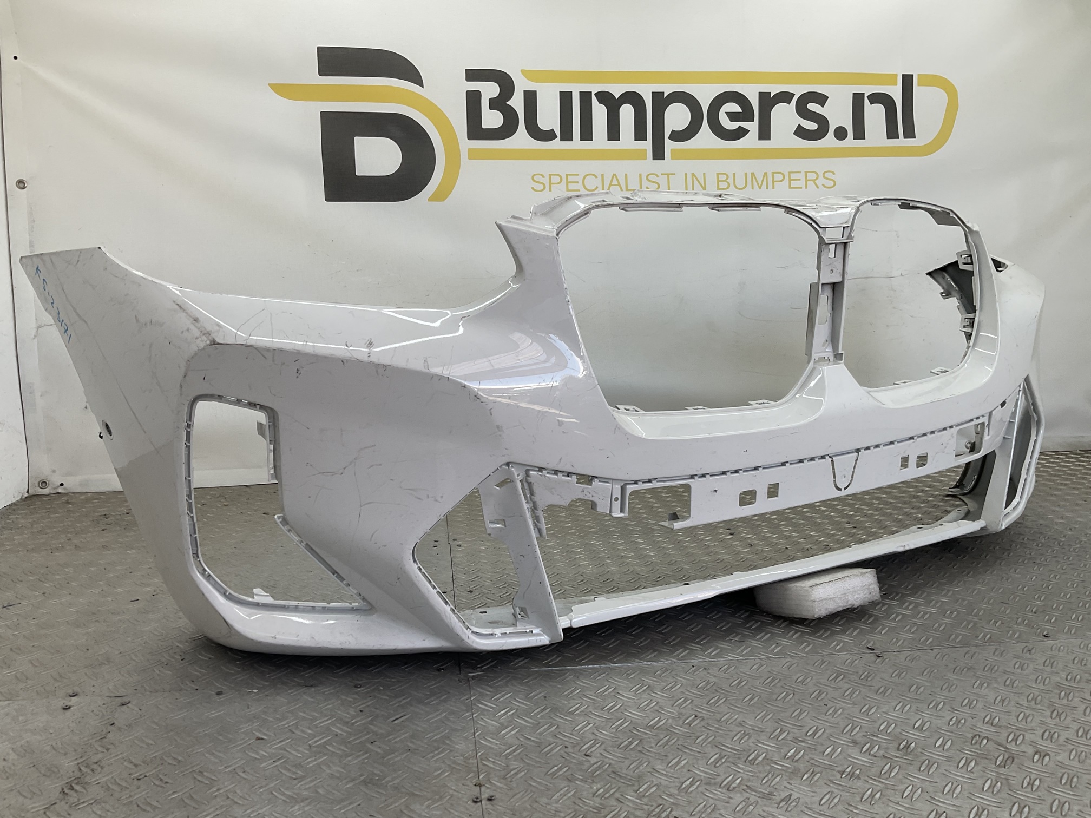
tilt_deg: -8.1
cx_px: 546
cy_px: 409
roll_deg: +1.1
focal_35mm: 29
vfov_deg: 48.2
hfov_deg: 61.7
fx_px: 914
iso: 16
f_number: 1.8
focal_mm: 3
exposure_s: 1/162
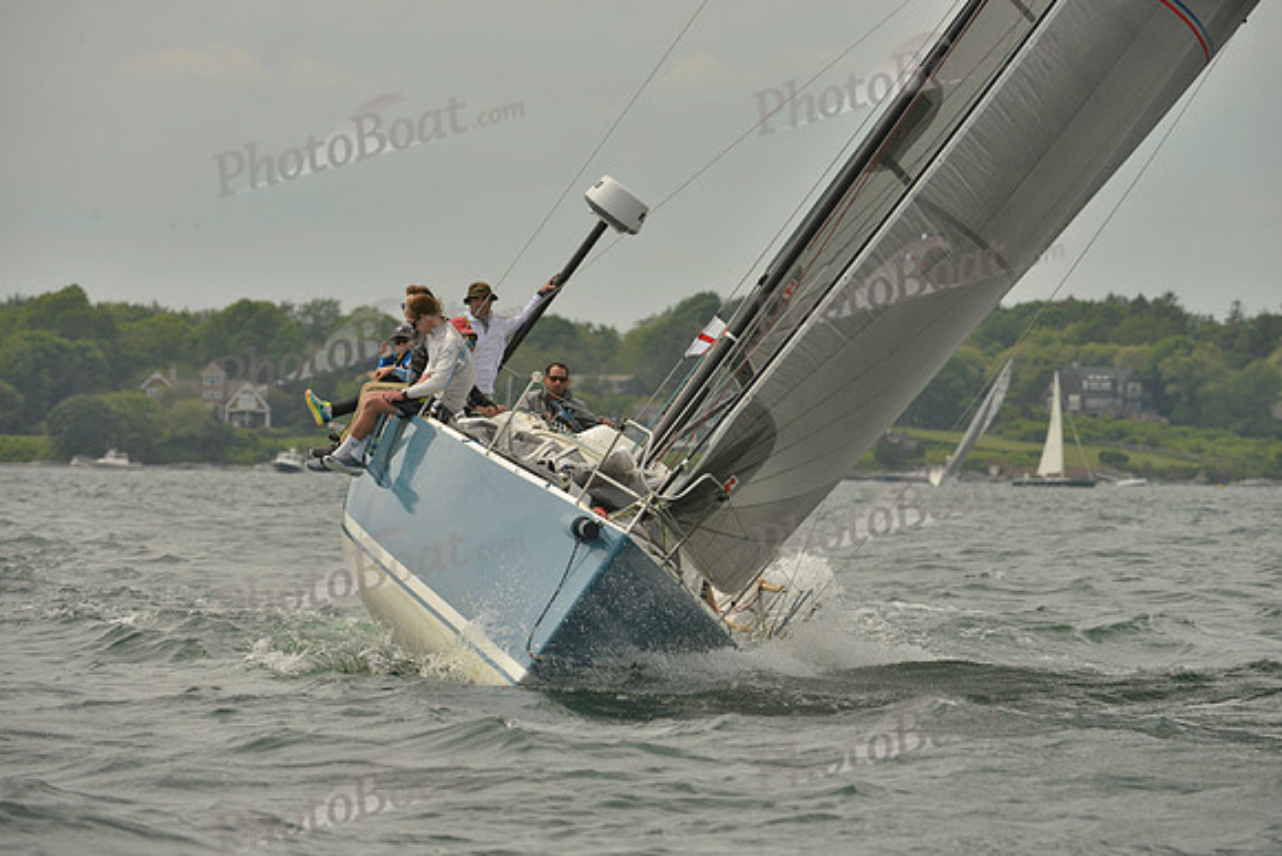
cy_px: 428
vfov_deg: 5.1
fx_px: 9617
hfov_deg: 7.6
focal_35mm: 270
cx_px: 641
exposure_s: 1/1250
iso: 280
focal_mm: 270
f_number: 8
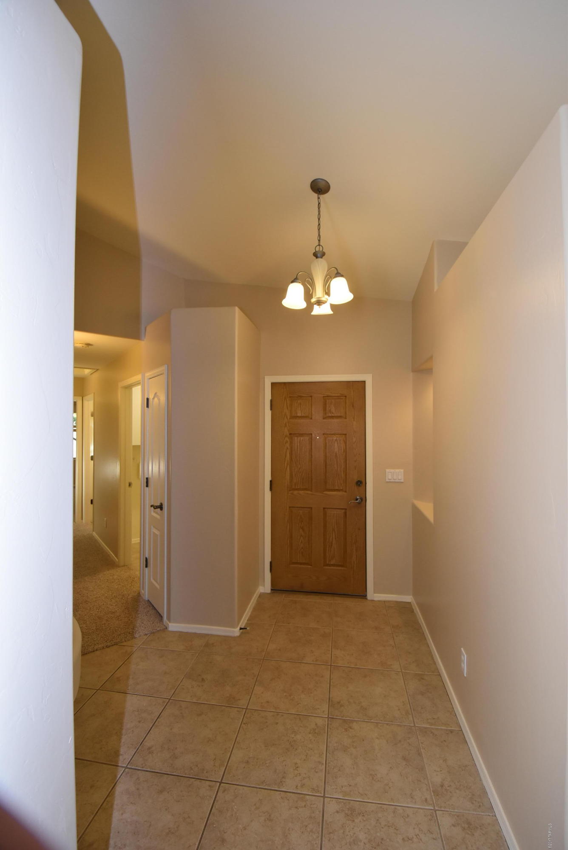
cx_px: 284
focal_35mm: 15
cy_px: 425
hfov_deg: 77.4
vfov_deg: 100.4
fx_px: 354
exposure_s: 1/100
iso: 800
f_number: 5
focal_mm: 10
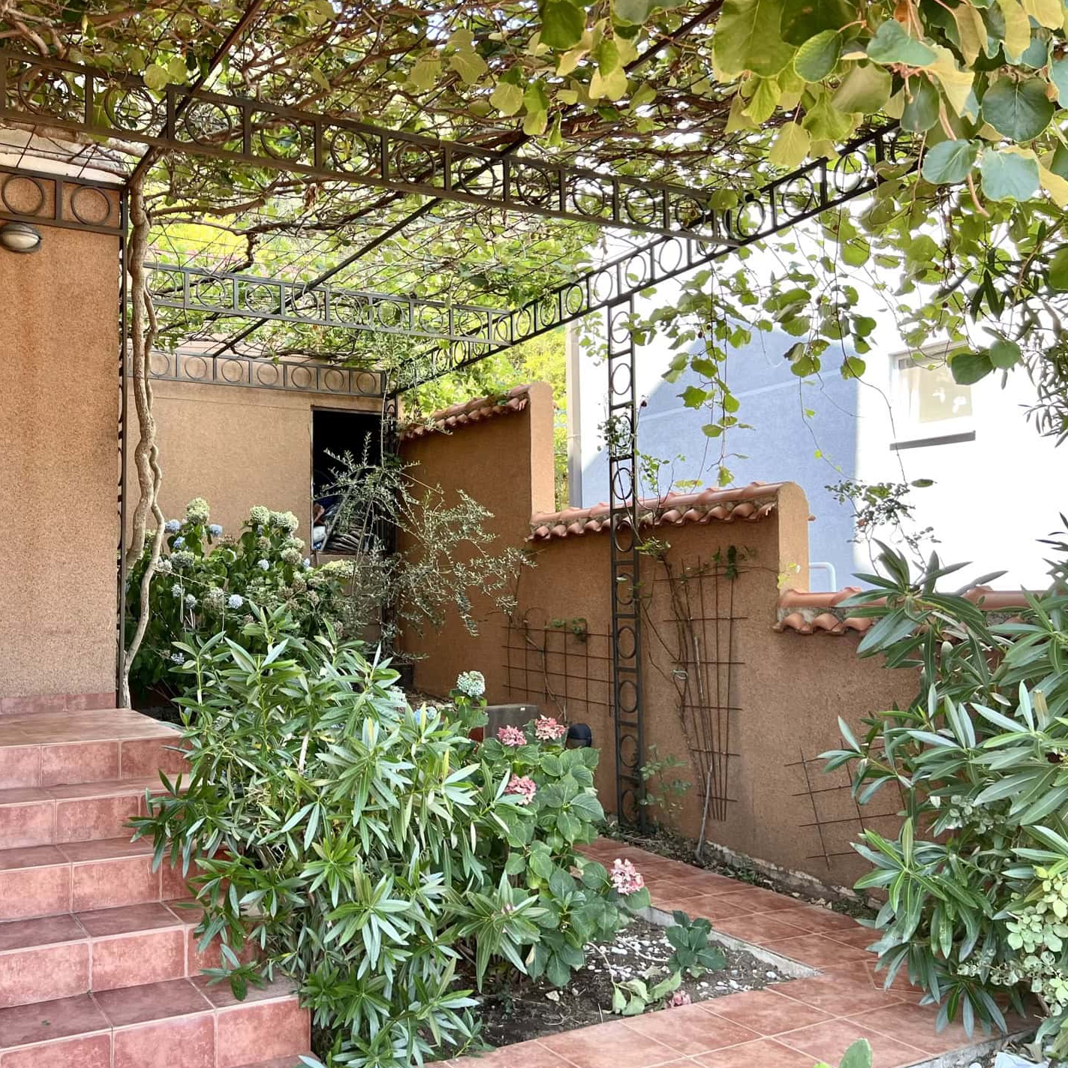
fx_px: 1082
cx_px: 357
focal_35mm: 31
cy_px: 537
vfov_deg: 52.5
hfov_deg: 51.6
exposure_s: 1/200
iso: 50
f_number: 1.5
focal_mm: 5.7
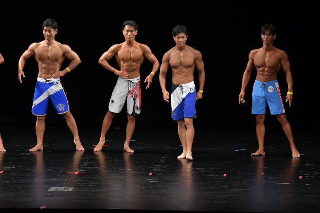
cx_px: 160
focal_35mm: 217
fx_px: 1928
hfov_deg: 9.5
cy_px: 106
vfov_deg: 6.3
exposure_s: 1/400
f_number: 5.6
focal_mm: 145
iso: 3200
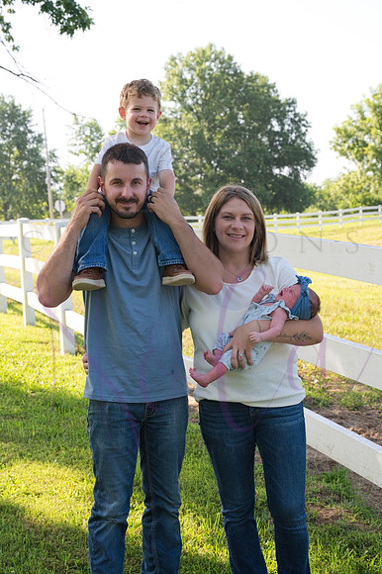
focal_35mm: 57
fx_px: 908
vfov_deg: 35.1
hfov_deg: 23.8
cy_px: 287
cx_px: 191
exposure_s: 1/320
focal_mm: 57
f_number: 7.1
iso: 400
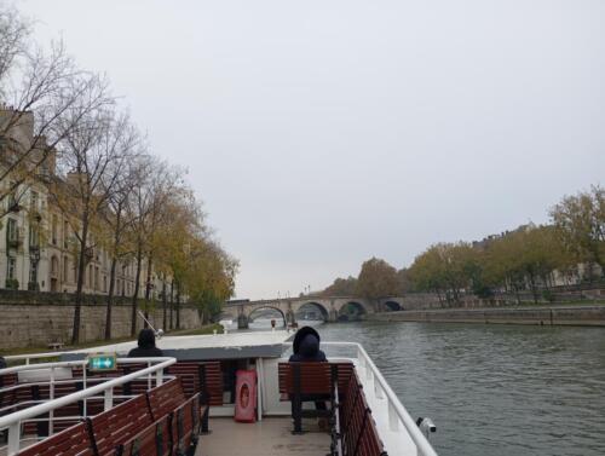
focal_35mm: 28
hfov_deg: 63.3
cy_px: 228
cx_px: 302
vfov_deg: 49.9
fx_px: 490
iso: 100
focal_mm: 4.27
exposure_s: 1/175
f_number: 1.8
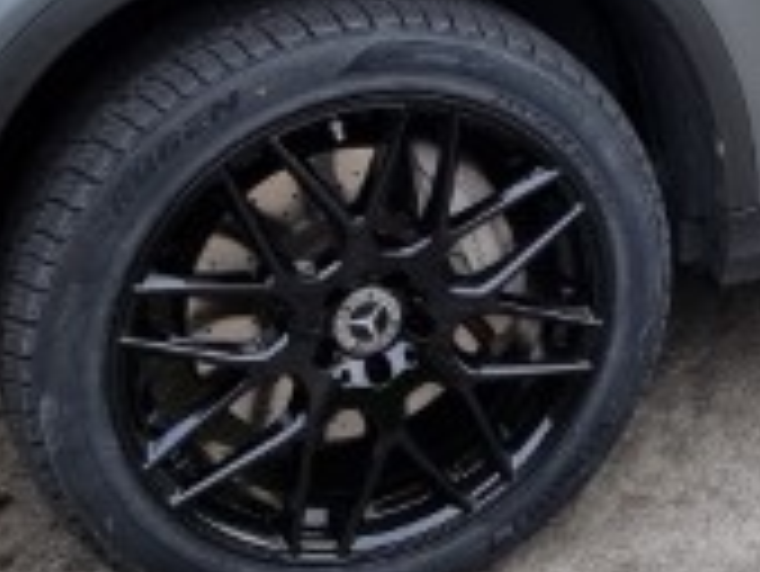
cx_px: 859
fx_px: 1999
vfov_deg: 15.8
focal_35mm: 91
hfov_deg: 20.4
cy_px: -45
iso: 50
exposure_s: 1/146
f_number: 1.8
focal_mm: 6.7
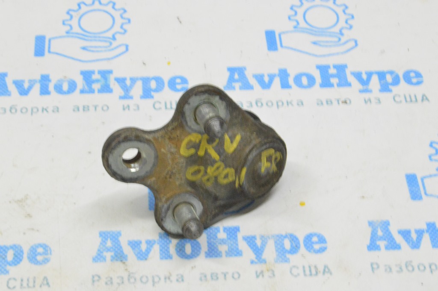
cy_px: 146
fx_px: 1003
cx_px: 219
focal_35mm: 82
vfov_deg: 16.5
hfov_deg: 24.6
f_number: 20
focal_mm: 55
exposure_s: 1/15
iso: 6400
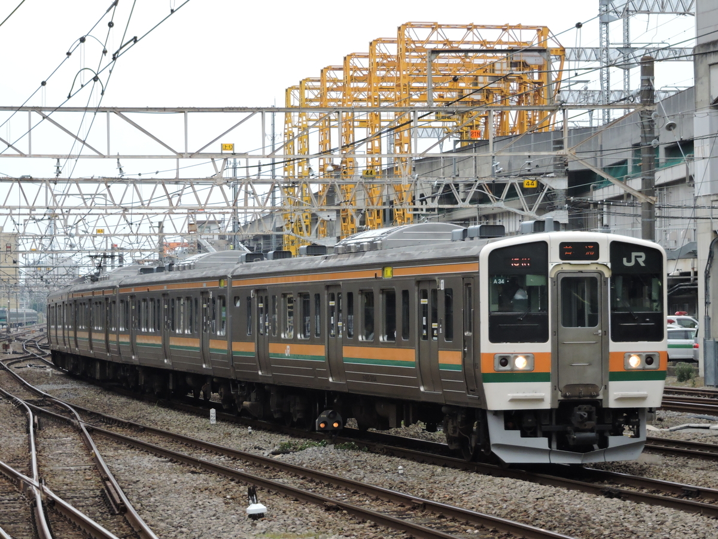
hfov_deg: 15.8
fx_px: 2593
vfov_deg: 11.9
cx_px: 359
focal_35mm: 125
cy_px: 270
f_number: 5
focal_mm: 22.4
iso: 400
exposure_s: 1/320
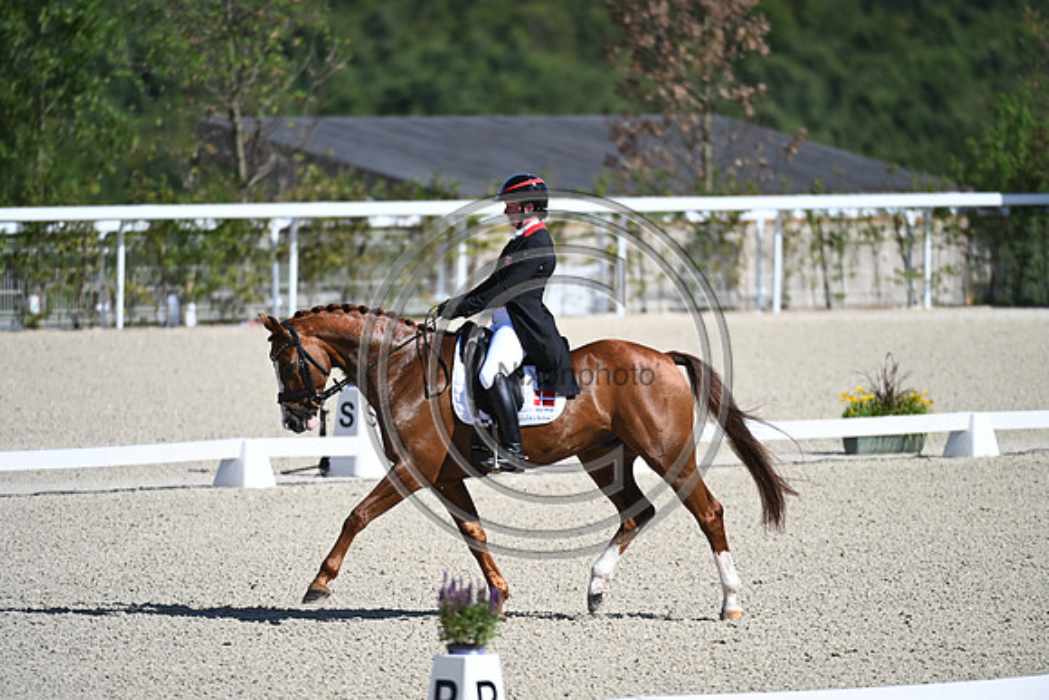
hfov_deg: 5.2
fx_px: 11658
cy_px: 350
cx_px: 524
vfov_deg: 3.4
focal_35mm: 400
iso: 250
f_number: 4.5
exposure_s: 1/1600
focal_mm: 400
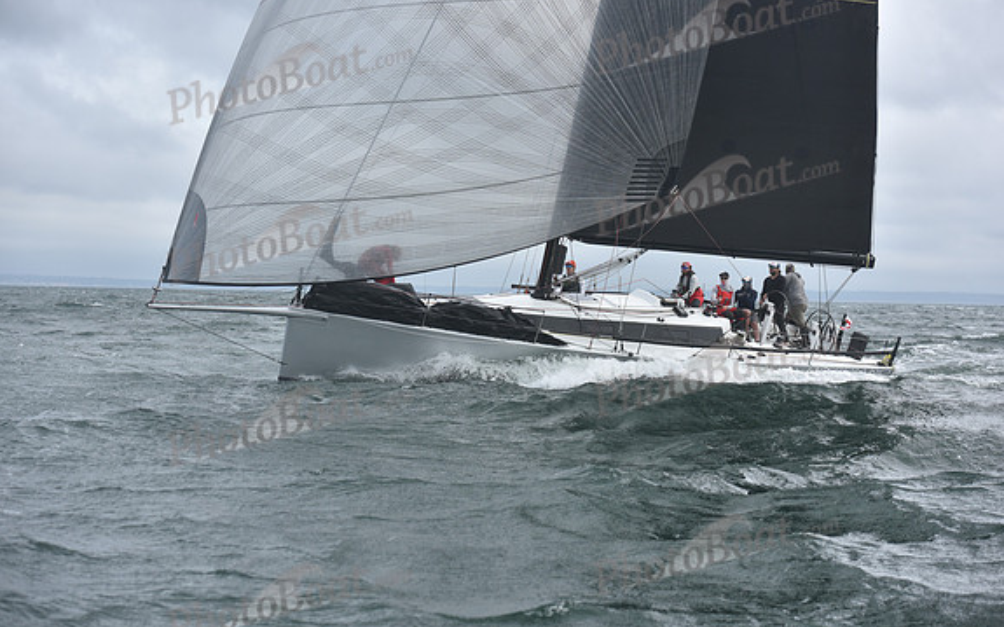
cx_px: 505
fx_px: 1970
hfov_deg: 28.6
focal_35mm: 72
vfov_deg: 18.1
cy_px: 307
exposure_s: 1/1250
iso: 200
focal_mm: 70
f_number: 4.5
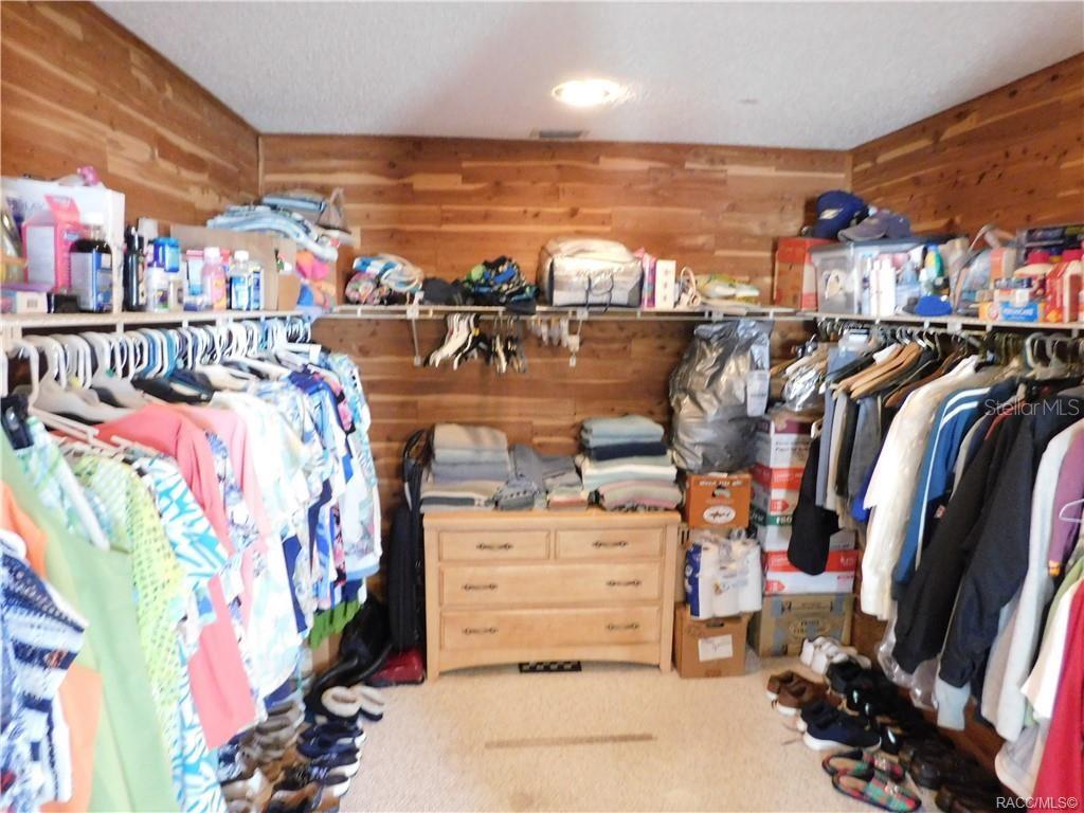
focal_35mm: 23
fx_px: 720
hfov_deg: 73.9
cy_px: 406
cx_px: 542
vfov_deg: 58.9
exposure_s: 1/2.5
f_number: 3
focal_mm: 4
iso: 800
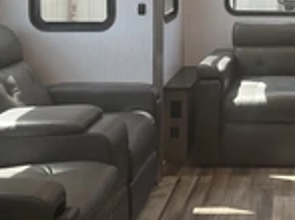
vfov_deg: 18.1
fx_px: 673
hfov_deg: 23.4
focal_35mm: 79
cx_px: 315
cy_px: -6
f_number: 1.8
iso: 64
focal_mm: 3
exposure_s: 1/119
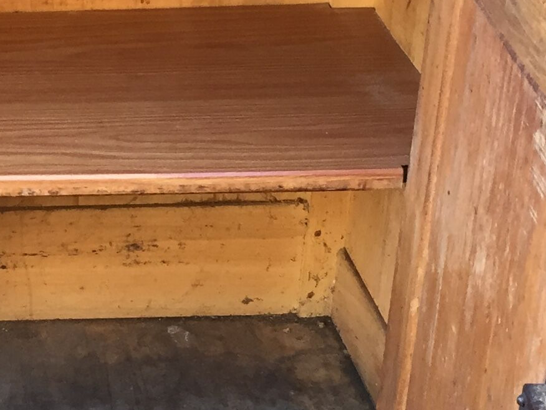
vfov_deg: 13.7
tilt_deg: -26.6
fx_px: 1703
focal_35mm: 108
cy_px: 228
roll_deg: -1.5
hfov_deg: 17.3
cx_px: -115
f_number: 2.2
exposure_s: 1/33
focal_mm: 4.15
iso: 32
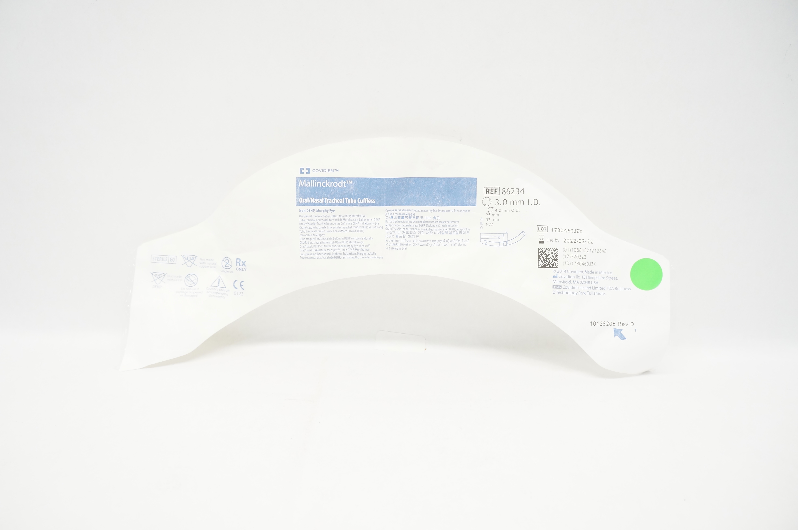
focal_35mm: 27
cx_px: 399
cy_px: 265
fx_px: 598
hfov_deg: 67.4
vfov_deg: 47.8
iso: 800
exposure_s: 1/80
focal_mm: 18
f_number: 5.6
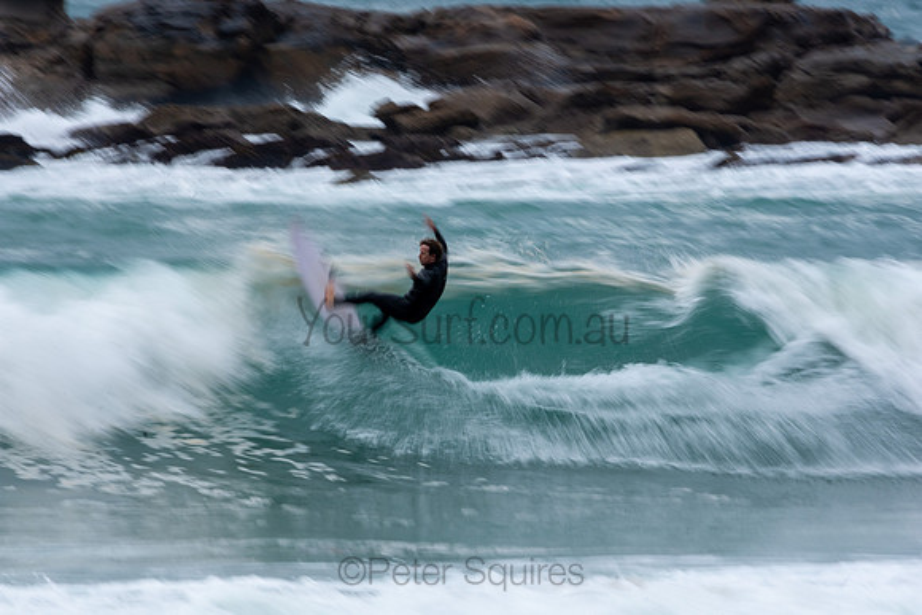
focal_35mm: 750
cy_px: 308
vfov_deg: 1.8
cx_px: 461
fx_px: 19212
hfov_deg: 2.7
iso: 100
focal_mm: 500
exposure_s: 1/25
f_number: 22
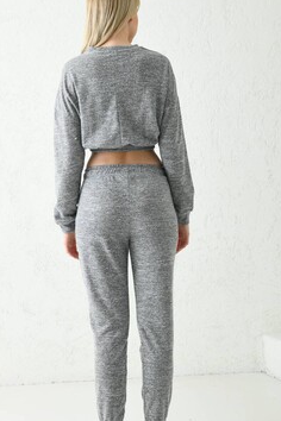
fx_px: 749
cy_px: 212
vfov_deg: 31.4
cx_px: 117
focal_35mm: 64
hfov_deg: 21.2
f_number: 5.6
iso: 100
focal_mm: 42
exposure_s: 1/160
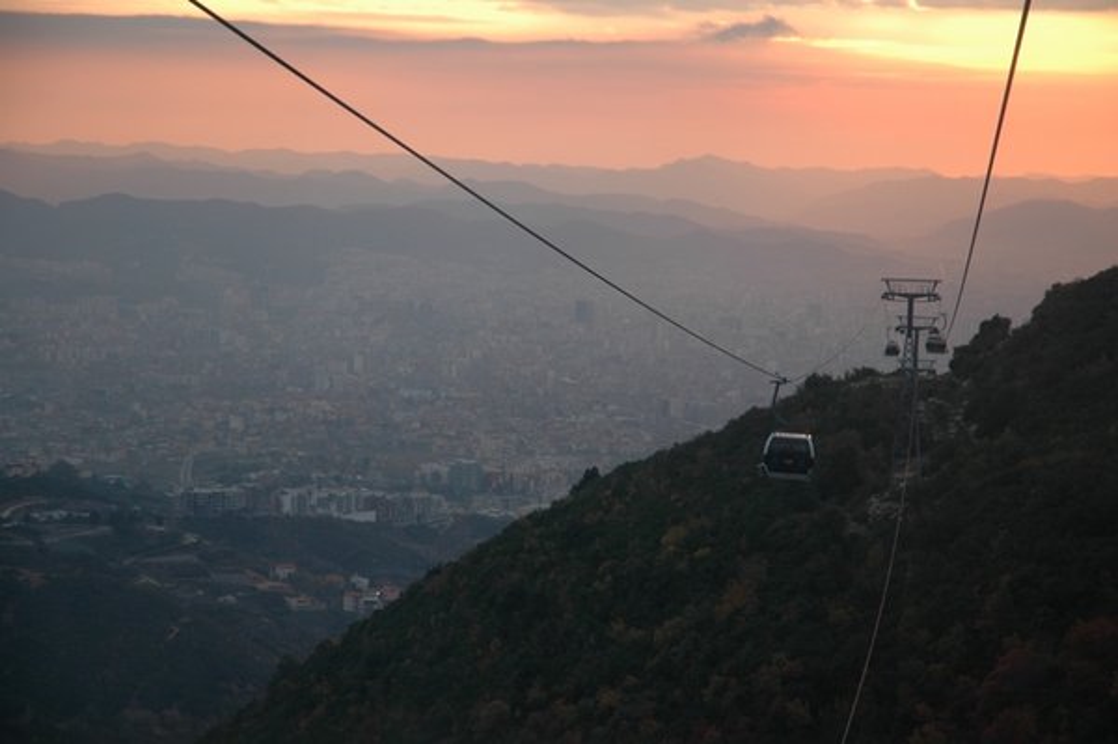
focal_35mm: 105
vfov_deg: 13.0
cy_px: 372
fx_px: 3258
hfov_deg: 19.5
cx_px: 559
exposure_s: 1/40
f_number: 4.5
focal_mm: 70
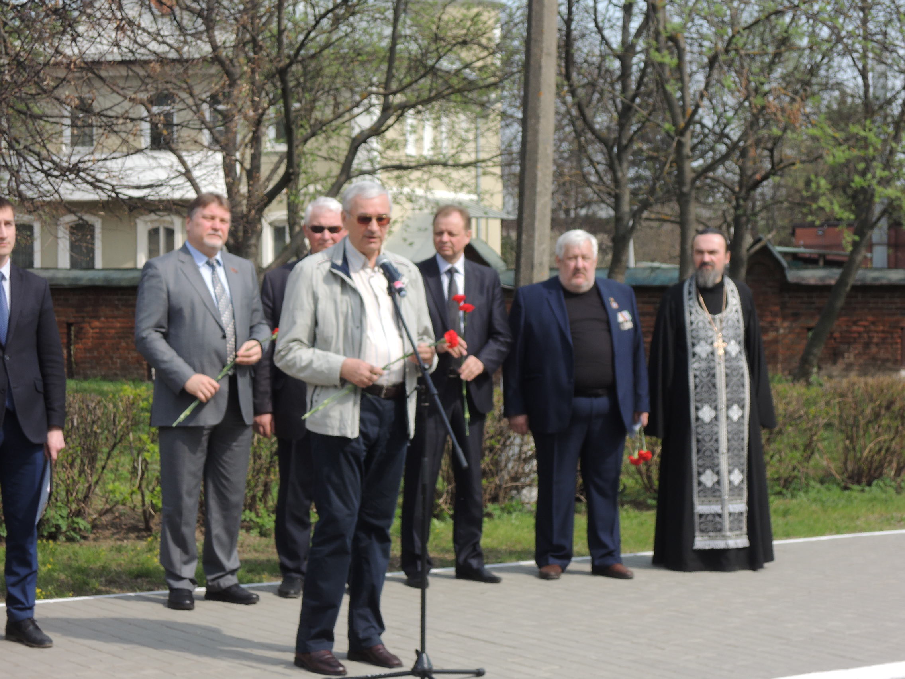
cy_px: 340
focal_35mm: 85
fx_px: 2222
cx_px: 452
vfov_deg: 17.4
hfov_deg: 23.0
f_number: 5
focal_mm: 15.2
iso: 100
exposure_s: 1/320
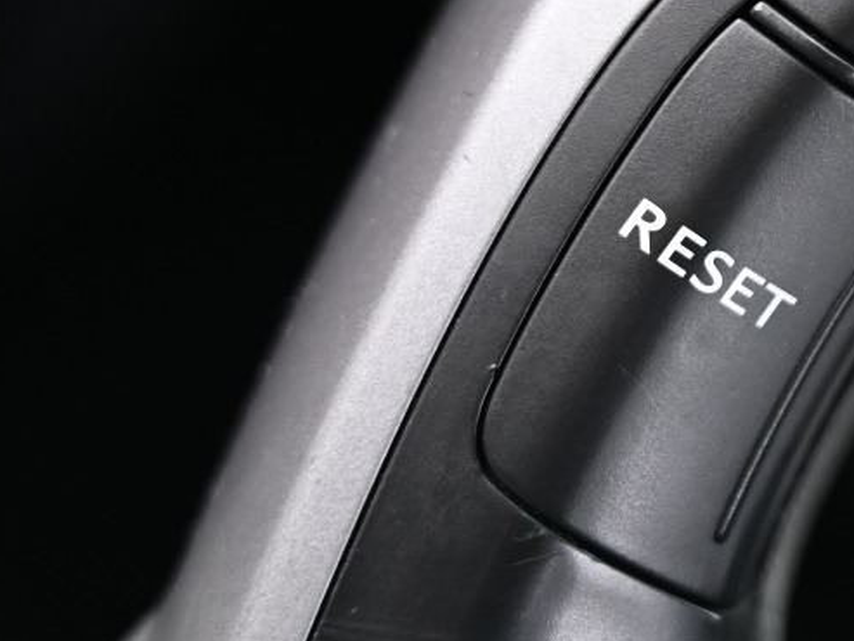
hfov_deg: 13.7
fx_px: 3356
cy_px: -135
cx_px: 1245
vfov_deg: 10.7
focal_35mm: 136
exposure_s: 1/125
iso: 1000
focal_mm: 43
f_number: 4
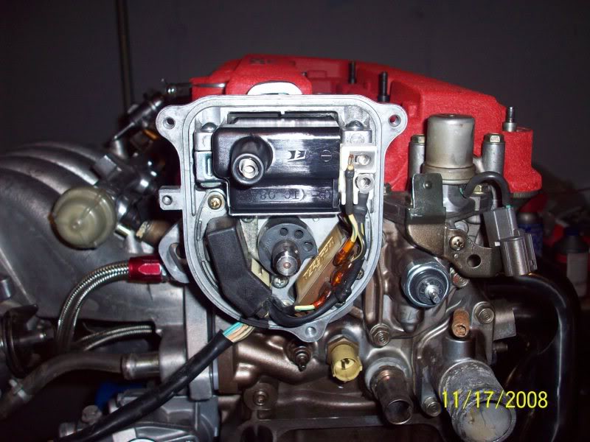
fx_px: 631
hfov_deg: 50.1
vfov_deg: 38.7
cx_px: 295
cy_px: 221
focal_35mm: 37
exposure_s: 1/64
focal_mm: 6.2
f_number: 2.8
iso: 80
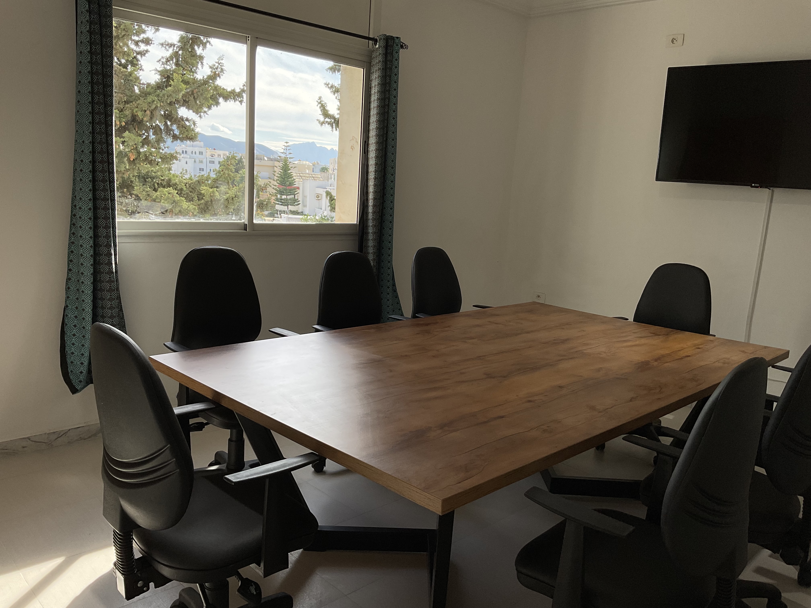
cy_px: 304
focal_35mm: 29
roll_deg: -4.0
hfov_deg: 61.7
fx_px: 679
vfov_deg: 48.2
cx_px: 406
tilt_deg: -10.4
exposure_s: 1/562
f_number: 1.8
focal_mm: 3
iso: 16
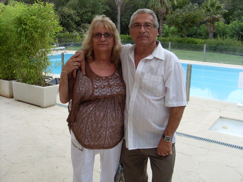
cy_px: 91
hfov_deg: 49.0
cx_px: 122
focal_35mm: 38
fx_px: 267
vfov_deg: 37.8
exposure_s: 1/250
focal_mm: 6.3
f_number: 3
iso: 80
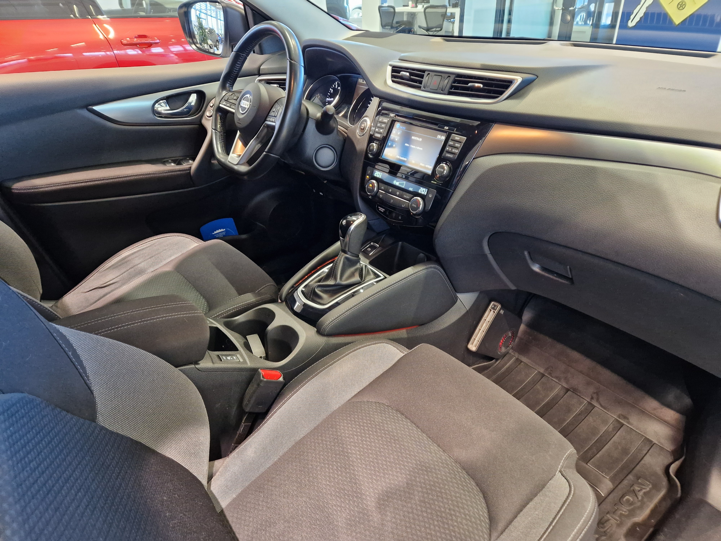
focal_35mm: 23
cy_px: 270
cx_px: 360
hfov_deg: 73.9
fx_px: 479
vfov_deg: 58.9
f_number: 1.8
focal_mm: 5.4
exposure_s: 1/100
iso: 500
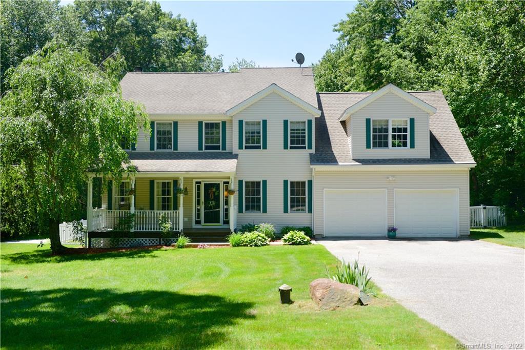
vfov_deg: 35.1
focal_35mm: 38
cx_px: 262
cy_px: 175
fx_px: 554
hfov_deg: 50.7
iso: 500
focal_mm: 38
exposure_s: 1/800
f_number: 7.1
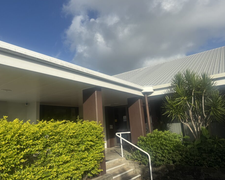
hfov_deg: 65.9
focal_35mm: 26
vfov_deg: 54.9
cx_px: 103
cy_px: 90
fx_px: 173
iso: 80
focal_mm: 6.76
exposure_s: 1/5348
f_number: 1.78
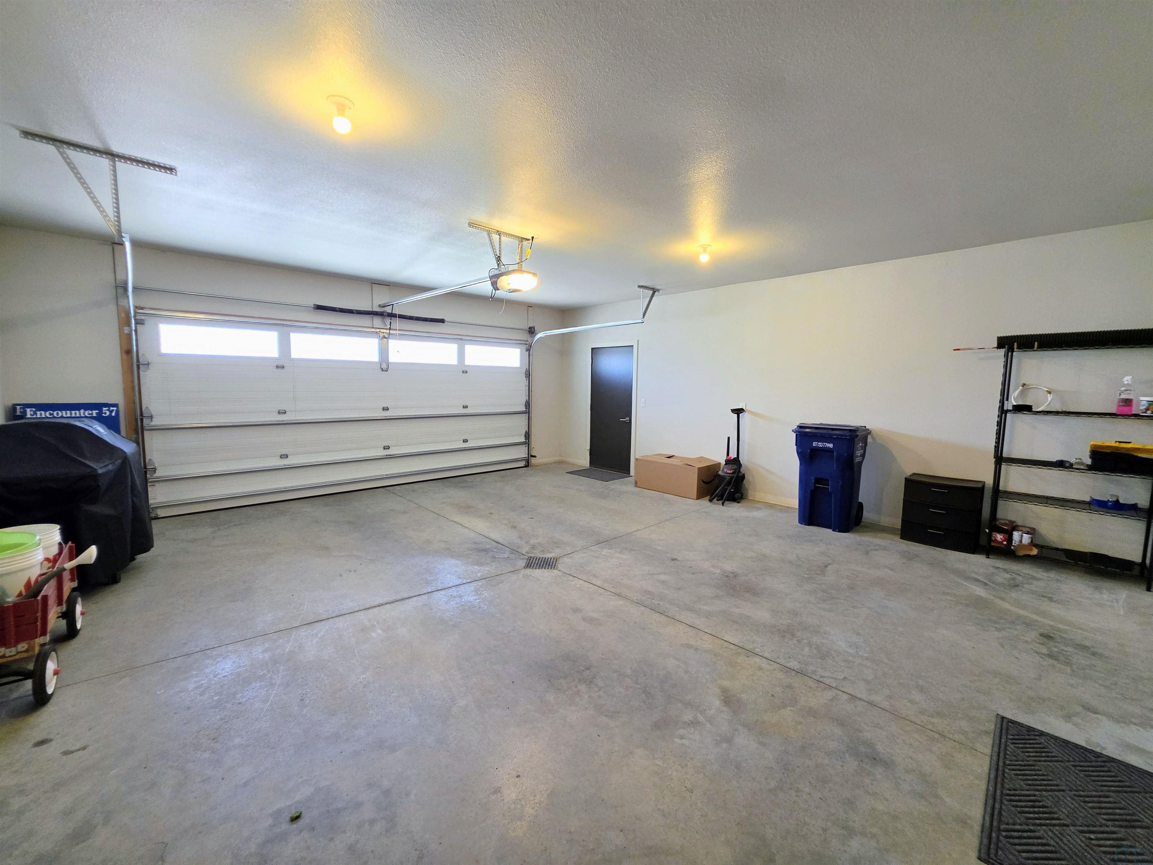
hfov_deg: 106.2
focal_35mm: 13
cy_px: 432
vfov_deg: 89.9
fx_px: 433
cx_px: 576
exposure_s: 1/120
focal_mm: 2.2
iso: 100
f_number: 1.9
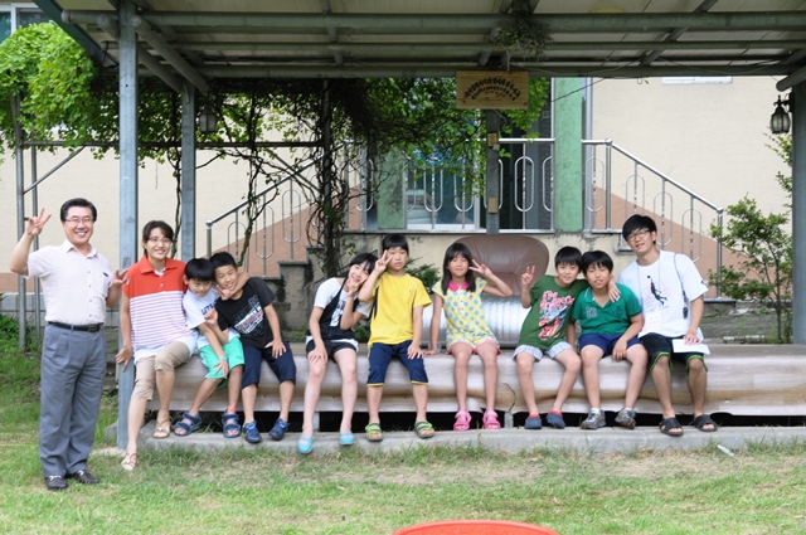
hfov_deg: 29.3
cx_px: 403
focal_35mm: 69
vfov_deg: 19.7
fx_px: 1543
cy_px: 268
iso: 200
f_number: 8
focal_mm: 46
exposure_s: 1/60
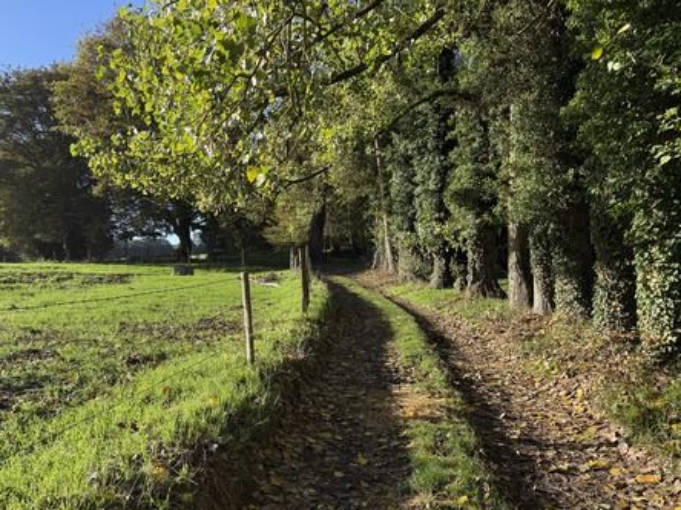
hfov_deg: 65.2
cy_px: 281
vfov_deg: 51.3
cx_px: 307
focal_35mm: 27
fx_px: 531
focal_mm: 6.76
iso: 100
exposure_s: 1/1314
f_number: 1.78
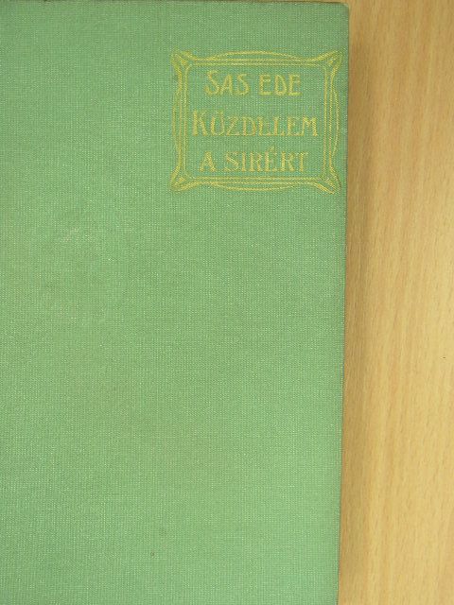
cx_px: 227
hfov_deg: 23.3
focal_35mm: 63
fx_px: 1102
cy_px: 302
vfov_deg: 30.7
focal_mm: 10.5
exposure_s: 1/5.2
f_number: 3.5
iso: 50
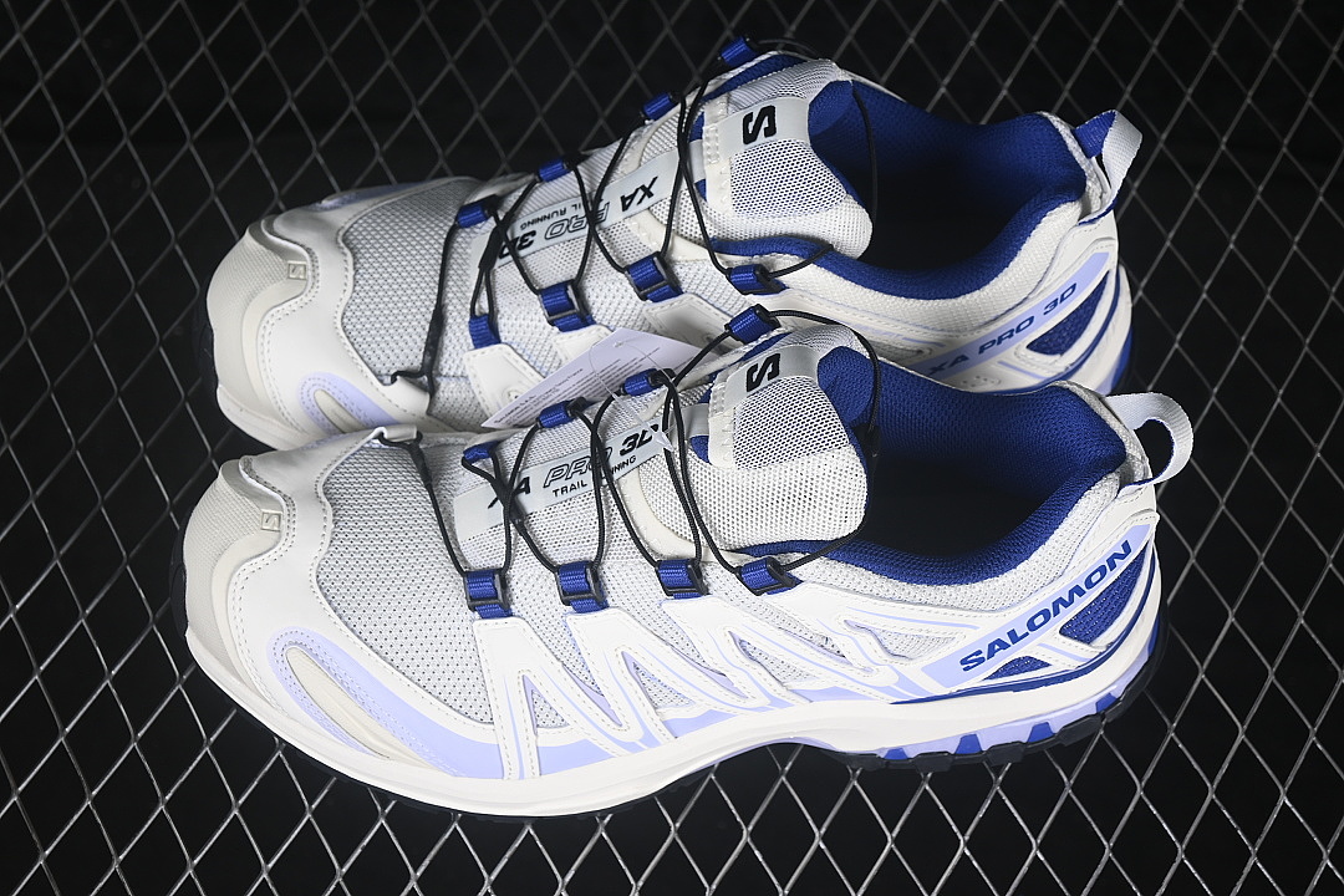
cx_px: 672
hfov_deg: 27.0
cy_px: 448
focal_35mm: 75
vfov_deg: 18.2
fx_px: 2800
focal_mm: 50
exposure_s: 1/80
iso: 160
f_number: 7.1
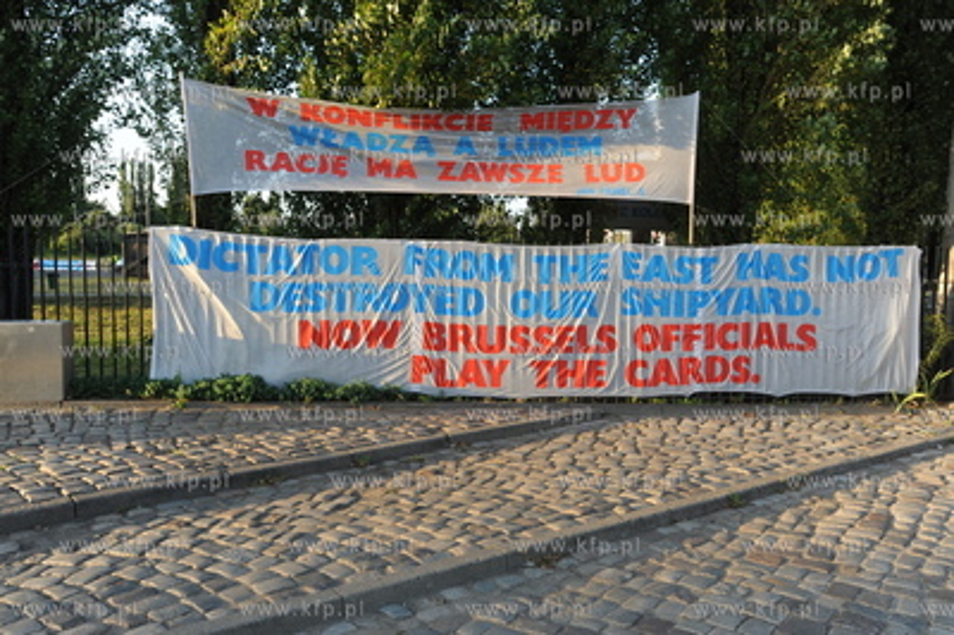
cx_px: 477
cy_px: 318
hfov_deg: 62.0
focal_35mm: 30
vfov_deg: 43.5
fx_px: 794
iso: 200
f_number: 8
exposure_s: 1/60
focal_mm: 30
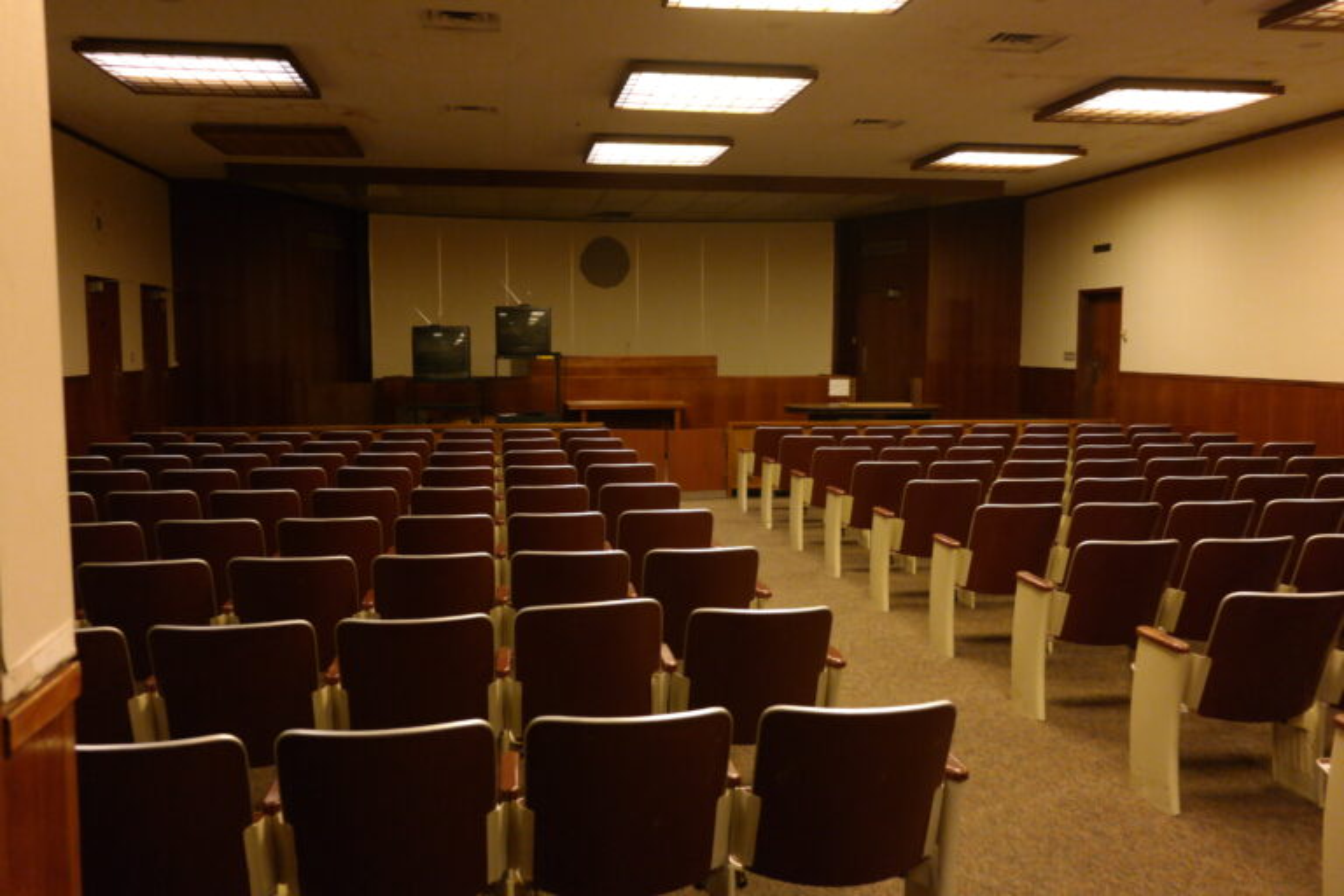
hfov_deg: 61.9
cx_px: 672
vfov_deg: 43.6
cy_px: 448
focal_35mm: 30
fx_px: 1120
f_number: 3.5
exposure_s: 1/40
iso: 1600
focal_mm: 20
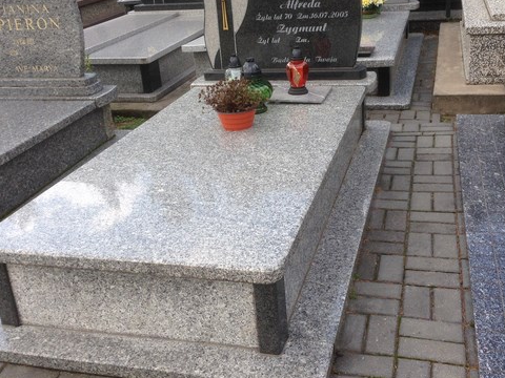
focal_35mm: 44
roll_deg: +4.7
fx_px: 642
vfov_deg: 32.8
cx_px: 268
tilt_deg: -21.4
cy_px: 148
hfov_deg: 42.9
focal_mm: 4.12
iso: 50
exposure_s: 1/484
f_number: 2.4
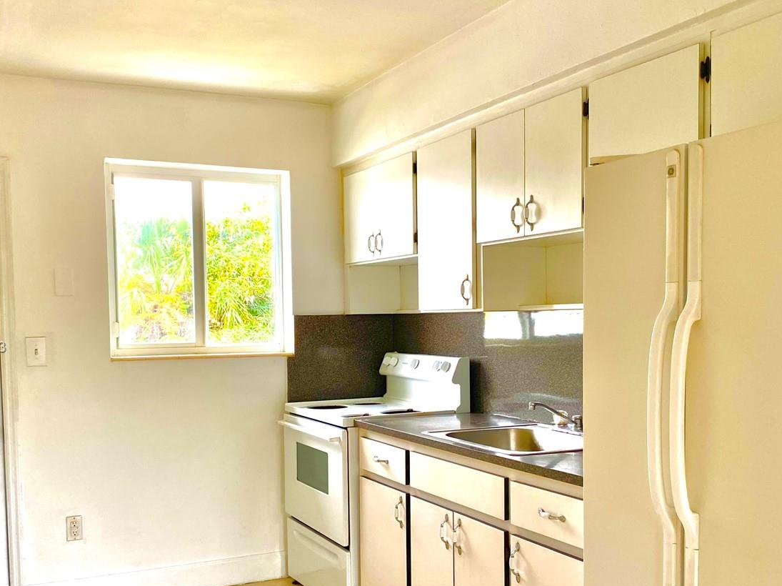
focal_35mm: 38
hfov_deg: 48.9
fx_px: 858
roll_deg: +0.3
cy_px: 348
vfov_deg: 37.6
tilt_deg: -2.2
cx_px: 349
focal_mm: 4.25
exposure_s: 1/122
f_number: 1.8
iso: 50
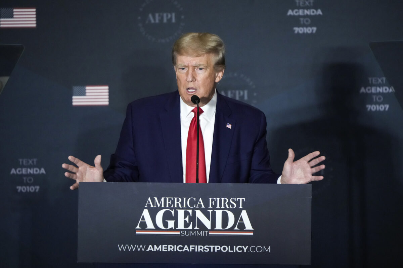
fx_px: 6716
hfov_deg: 3.4
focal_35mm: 600
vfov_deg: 2.3
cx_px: 202
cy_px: 134
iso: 5000
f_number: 6.3
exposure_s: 1/250
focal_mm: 600
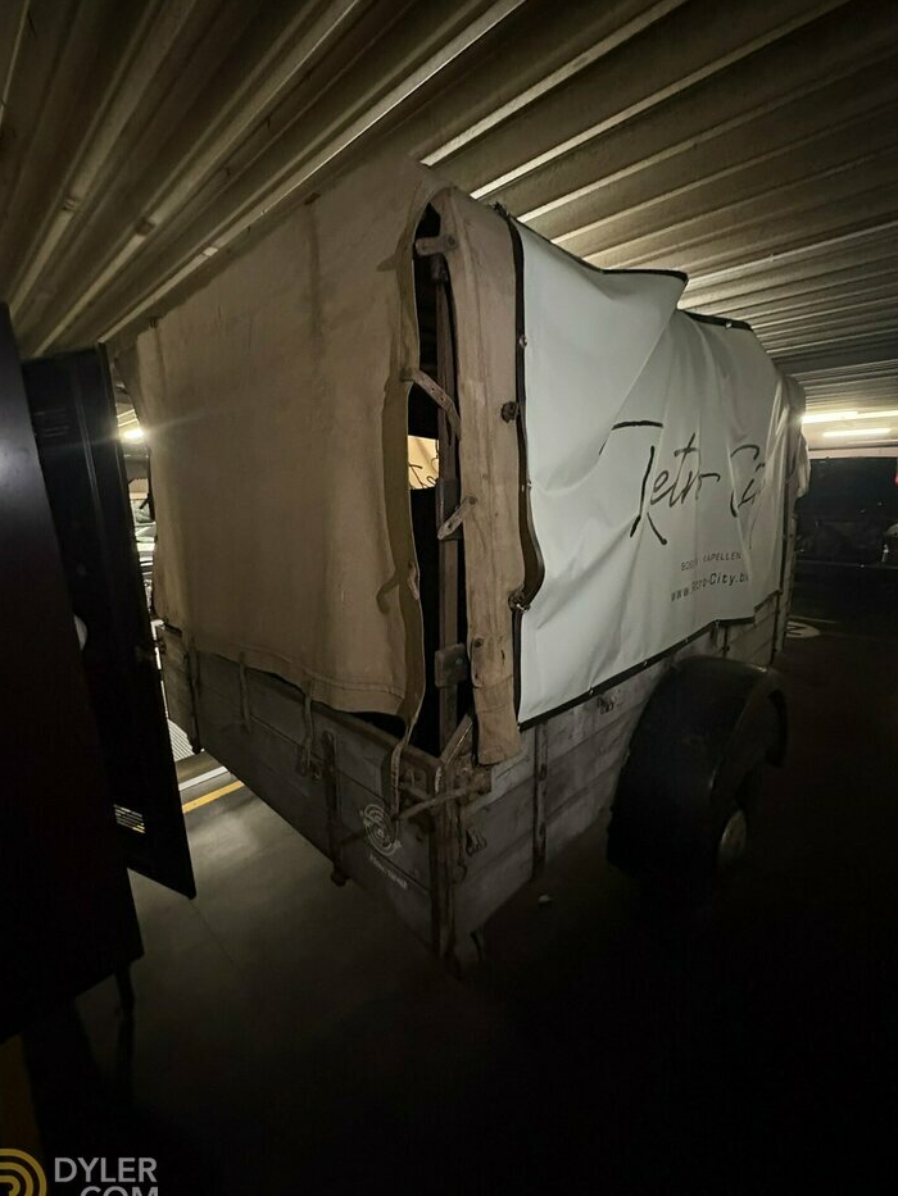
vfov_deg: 98.2
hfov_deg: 81.7
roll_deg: +0.3
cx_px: 434
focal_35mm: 15
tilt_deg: -13.1
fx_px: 519
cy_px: 596
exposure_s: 1/30
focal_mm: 2.22
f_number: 2.2
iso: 1600
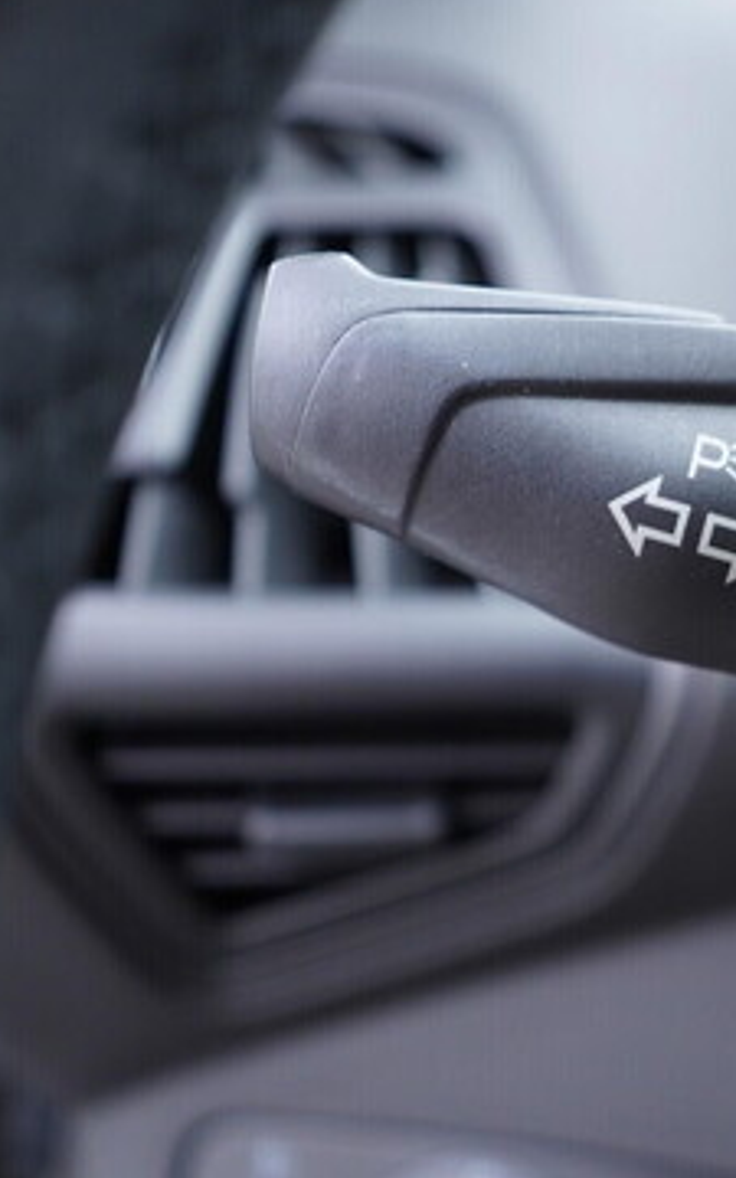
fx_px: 1797
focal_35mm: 56
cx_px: 779
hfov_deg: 22.1
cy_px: 581
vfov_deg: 36.3
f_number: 2.8
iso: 320
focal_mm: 24
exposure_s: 1/40
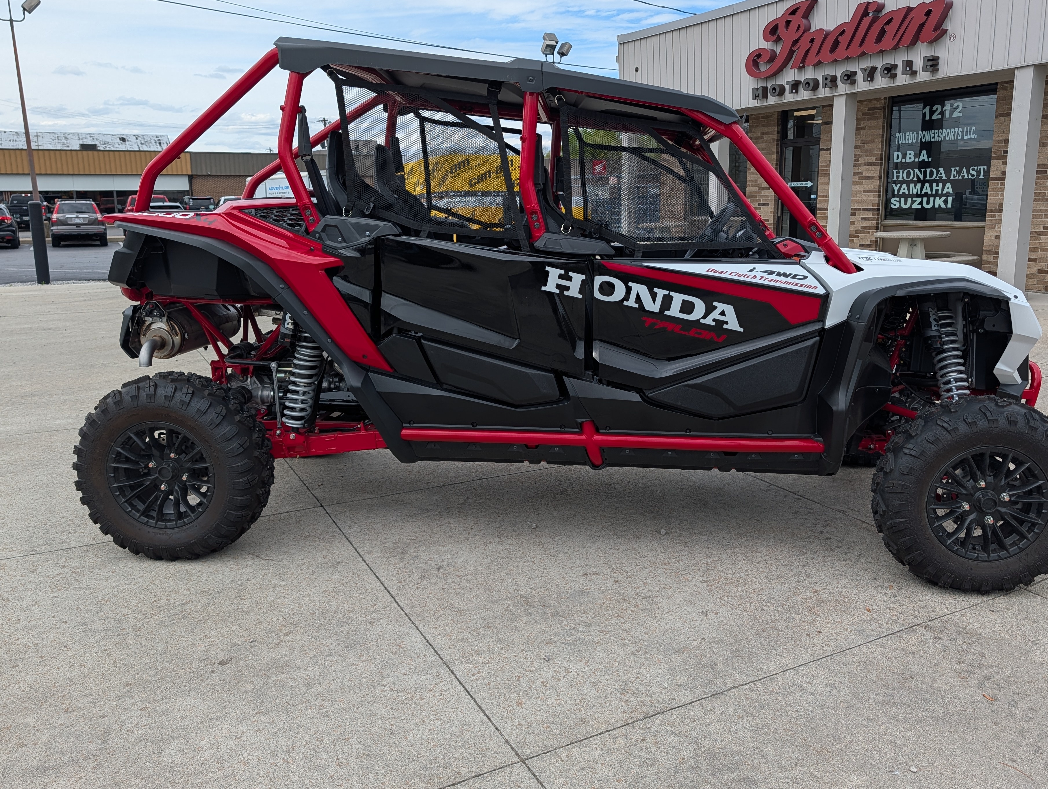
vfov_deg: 51.4
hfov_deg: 65.2
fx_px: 819
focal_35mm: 27
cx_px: 562
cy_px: 366
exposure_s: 1/680
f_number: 1.68
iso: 17
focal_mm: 6.9
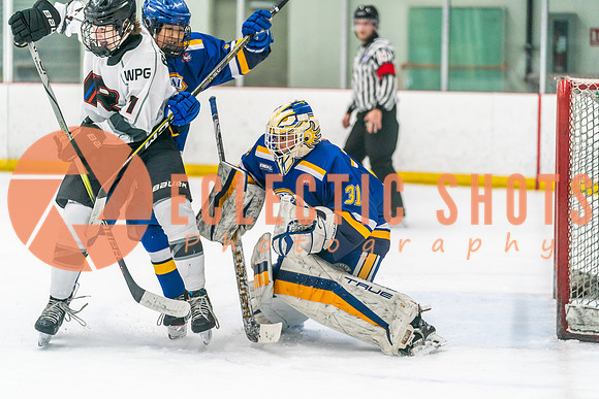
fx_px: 2147
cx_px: 300
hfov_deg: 15.9
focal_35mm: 129
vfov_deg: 10.6
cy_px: 200
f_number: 2.8
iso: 3200
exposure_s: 1/1250
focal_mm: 129
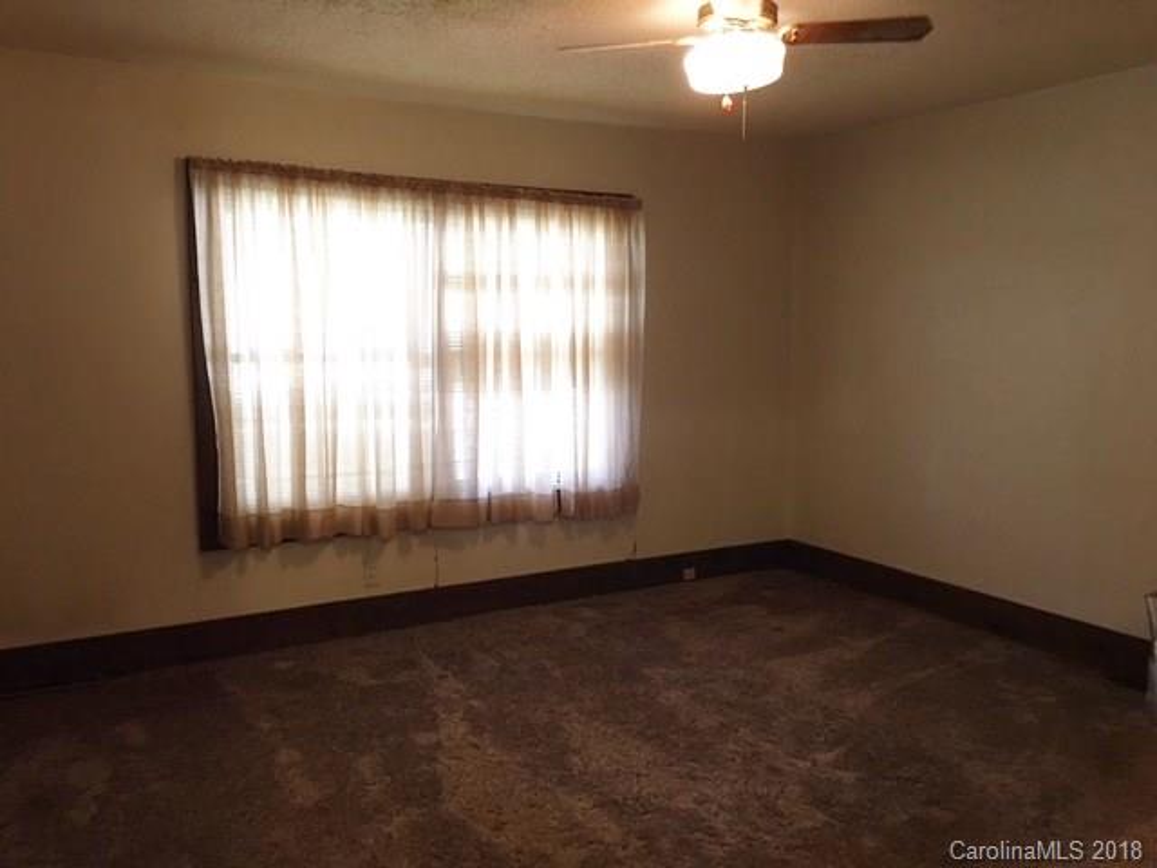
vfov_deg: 48.2
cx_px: 578
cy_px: 434
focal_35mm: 29
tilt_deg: -4.5
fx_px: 969
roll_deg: -0.7
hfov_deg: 61.7
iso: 80
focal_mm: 4.15
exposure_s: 1/10
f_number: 2.2
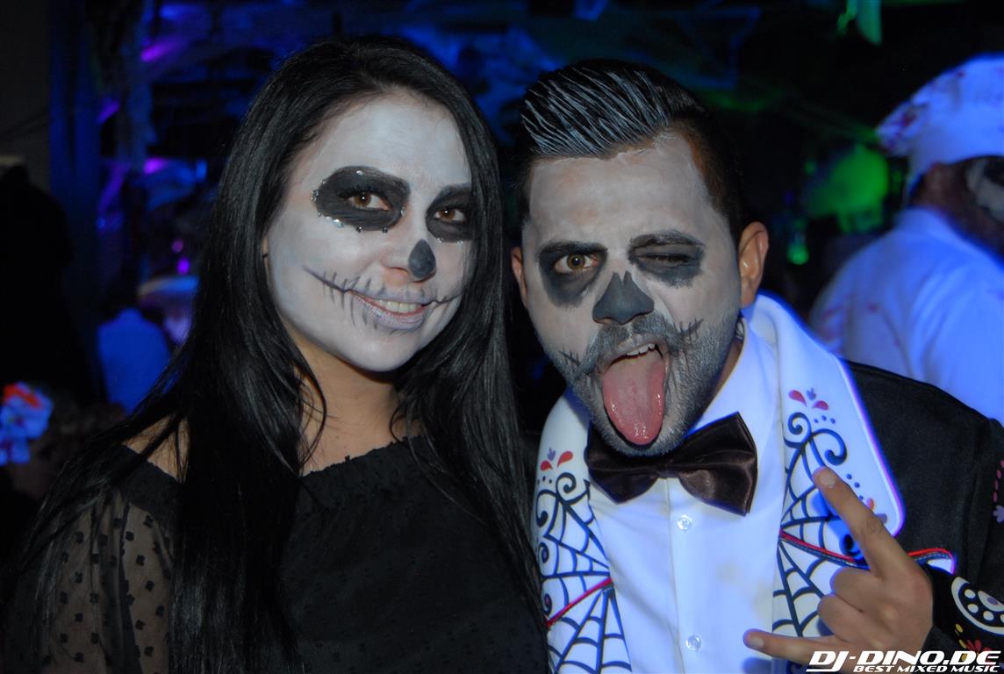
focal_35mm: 60
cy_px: 337
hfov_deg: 33.3
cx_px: 502
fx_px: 1677
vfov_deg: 22.7
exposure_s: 1/5
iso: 400
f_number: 5.6
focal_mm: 40
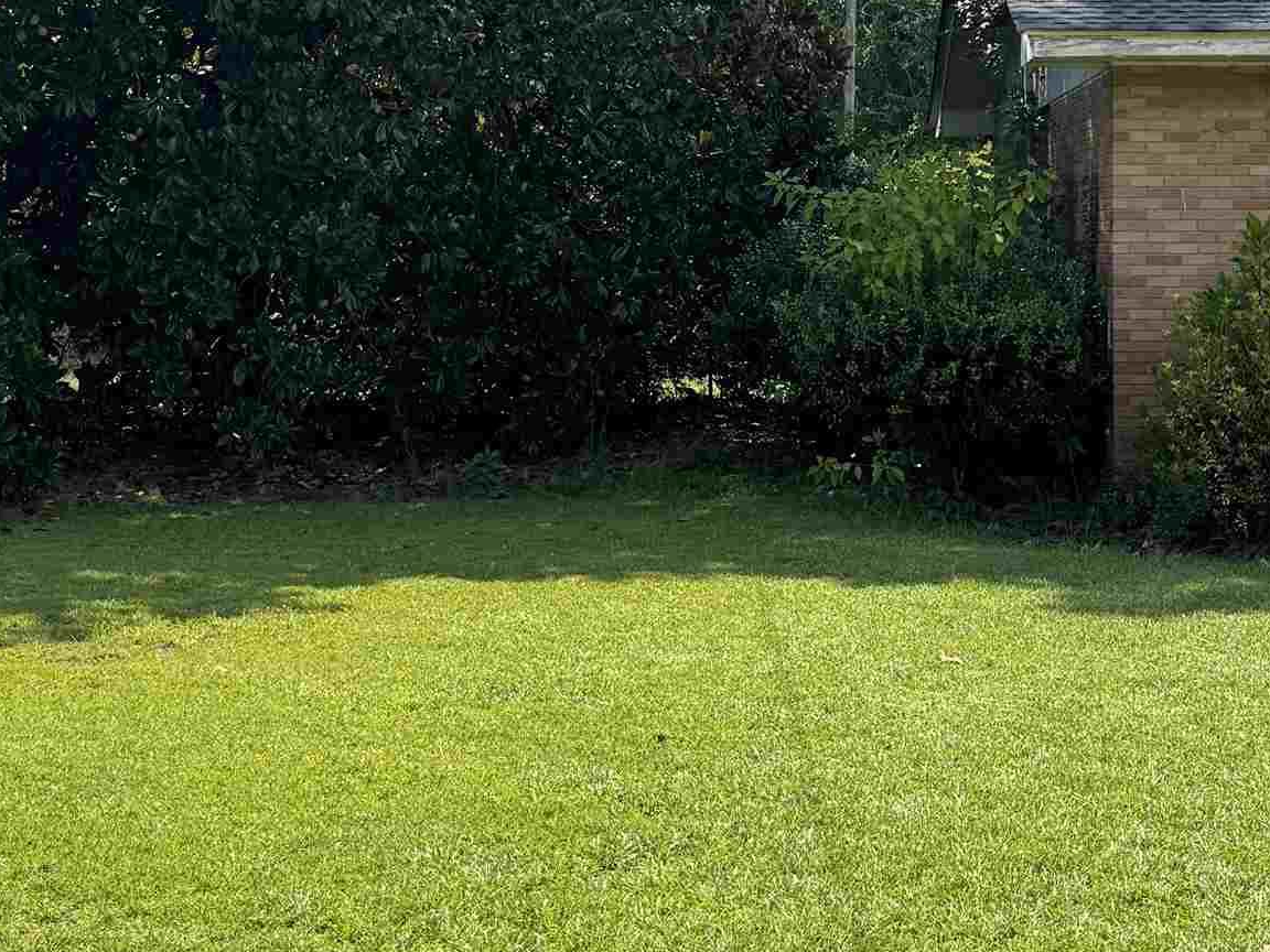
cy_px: 167
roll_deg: -0.8
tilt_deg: +0.8
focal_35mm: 64
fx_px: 2348
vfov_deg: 22.6
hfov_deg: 30.0
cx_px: 871
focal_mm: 6.76
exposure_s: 1/3096
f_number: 1.78
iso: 80
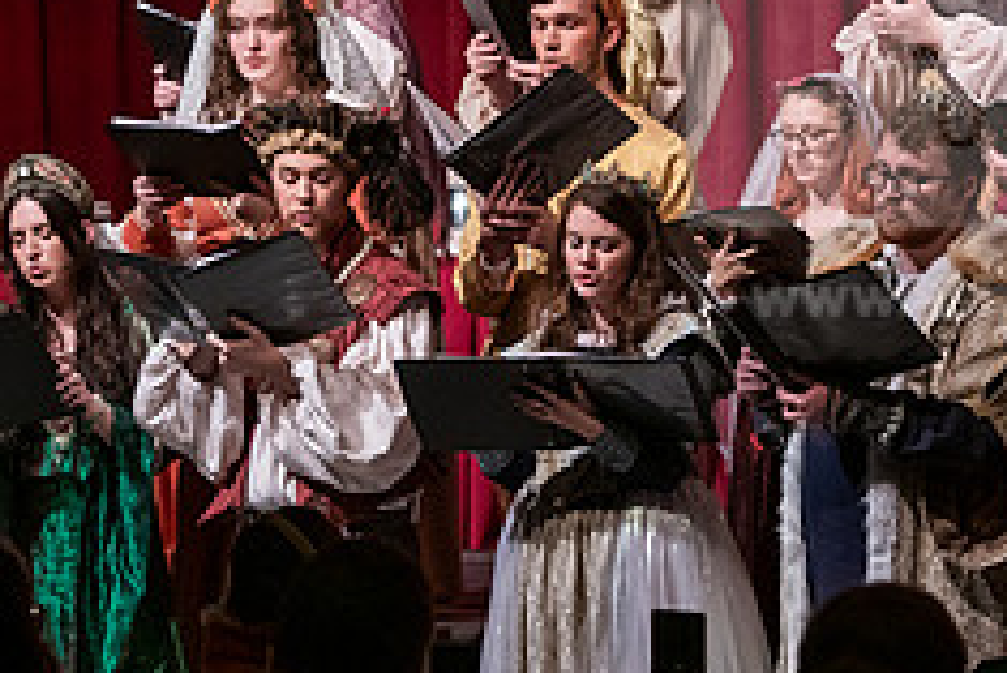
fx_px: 6773
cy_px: 388
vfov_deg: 5.7
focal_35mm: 242
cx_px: 557
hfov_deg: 8.5
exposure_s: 1/200
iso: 2000
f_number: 4
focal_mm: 98
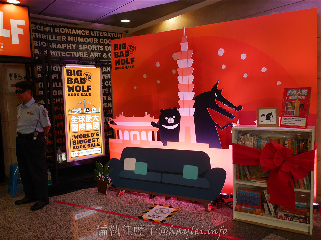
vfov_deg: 46.8
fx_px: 278
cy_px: 120
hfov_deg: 60.0
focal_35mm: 30
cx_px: 160
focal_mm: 15
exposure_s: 1/160
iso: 200
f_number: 2
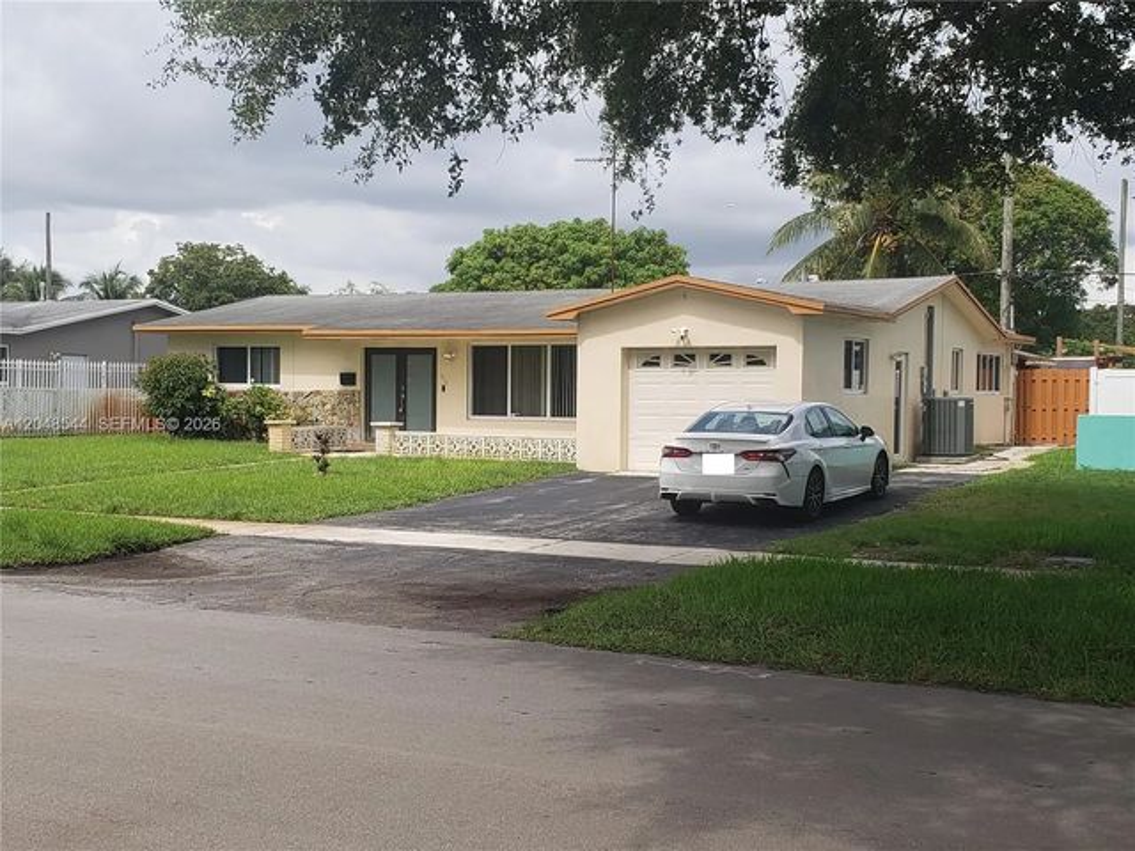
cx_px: 568
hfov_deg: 67.3
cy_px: 426
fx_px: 852
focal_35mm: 26
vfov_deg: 53.1
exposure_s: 1/1073
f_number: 2.4
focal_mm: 4.3
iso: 50
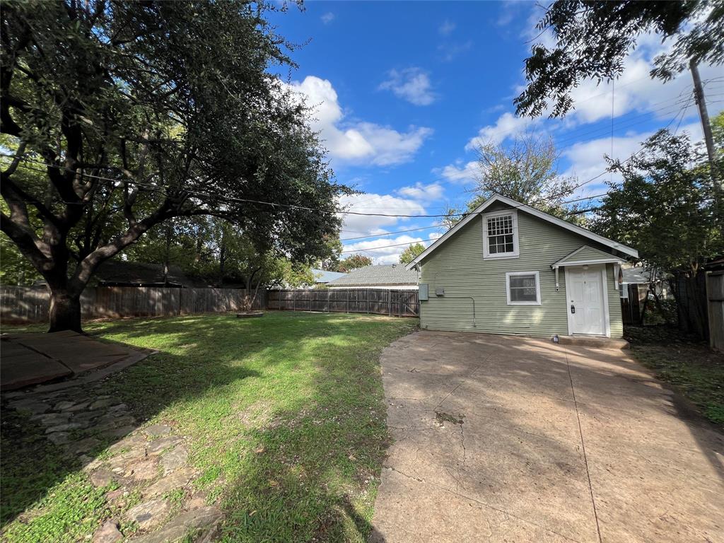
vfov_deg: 89.9
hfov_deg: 106.2
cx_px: 362
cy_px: 272
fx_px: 272
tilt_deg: +3.8
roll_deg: +1.4
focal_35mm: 13
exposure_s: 1/727
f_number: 1.8
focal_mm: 1.57
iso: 32
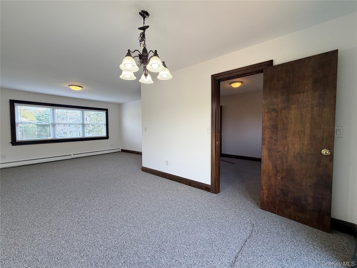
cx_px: 178
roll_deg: +0.7
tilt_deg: -2.6
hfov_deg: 102.1
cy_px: 134
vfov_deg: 85.7
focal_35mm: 14
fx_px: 144
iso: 125
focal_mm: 2.22
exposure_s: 1/120
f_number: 2.2
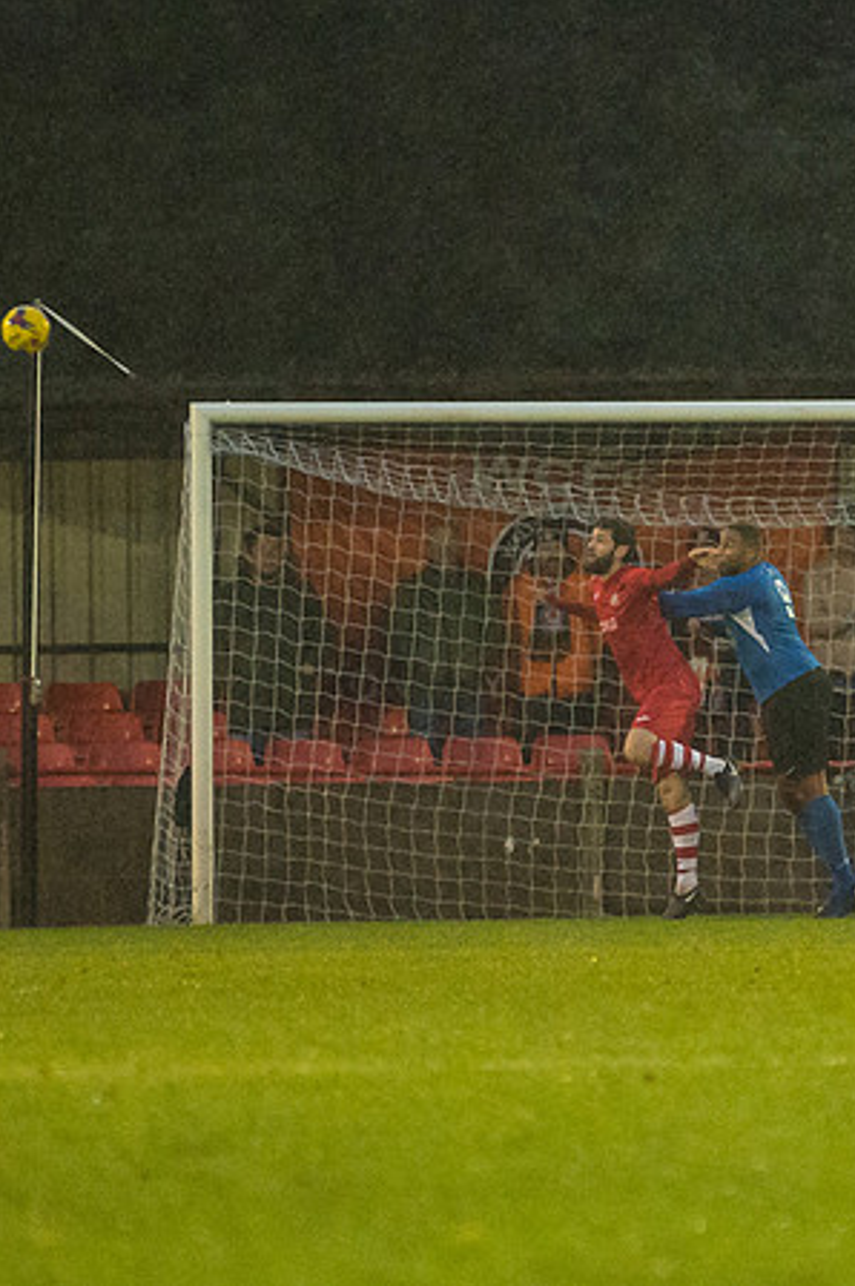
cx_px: 983
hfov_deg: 2.3
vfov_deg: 3.4
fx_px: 21442
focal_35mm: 601
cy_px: 639
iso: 5000
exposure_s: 1/1000
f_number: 2.8
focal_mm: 200
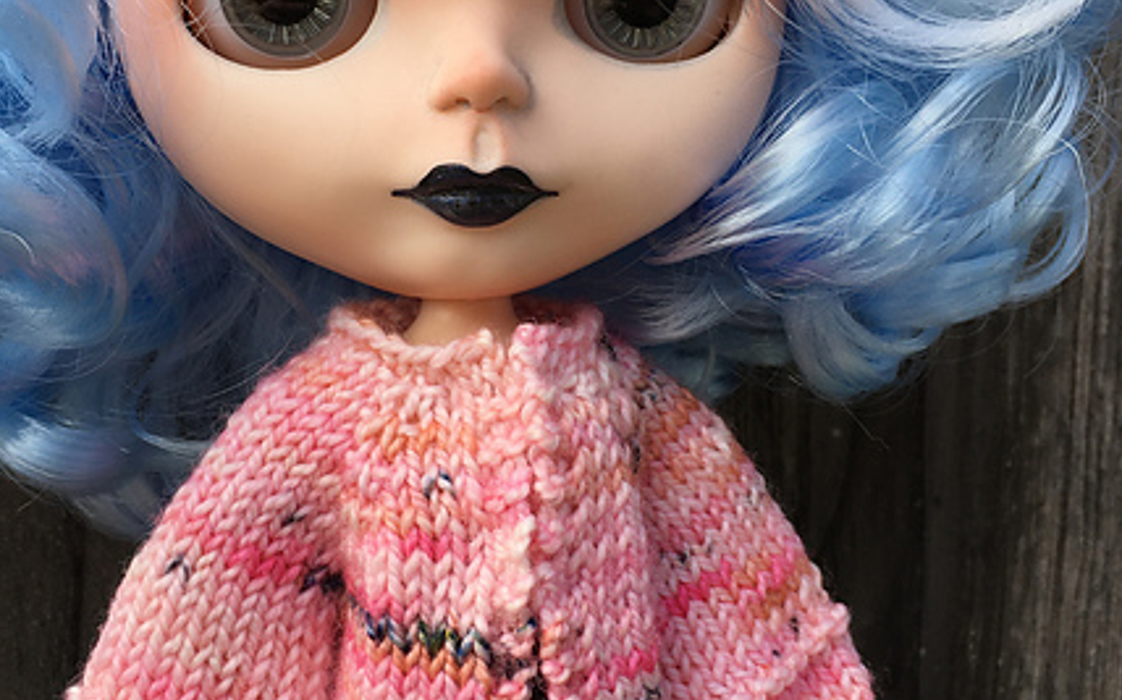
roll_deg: -1.2
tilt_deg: -9.9
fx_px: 1406
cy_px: 317
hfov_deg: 43.5
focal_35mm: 46
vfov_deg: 27.9
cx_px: 511
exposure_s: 1/398
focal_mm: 4.15
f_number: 2.2
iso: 25
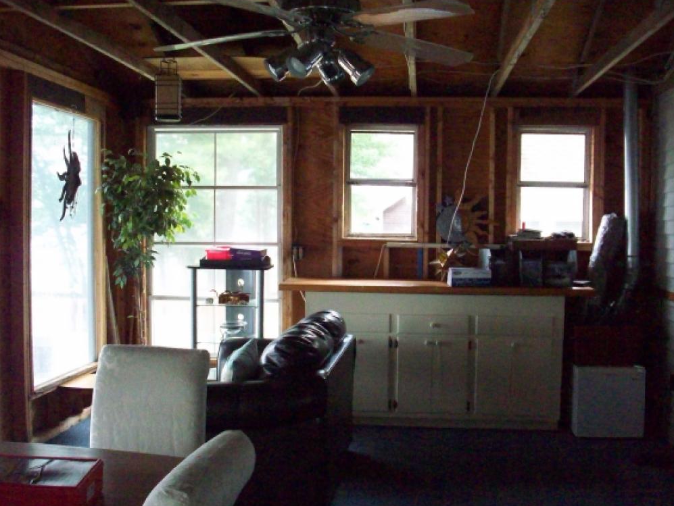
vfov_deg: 37.8
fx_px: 740
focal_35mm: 38
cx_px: 335
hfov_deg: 48.9
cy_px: 254
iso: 756
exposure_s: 1/128
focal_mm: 6.2
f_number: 2.8
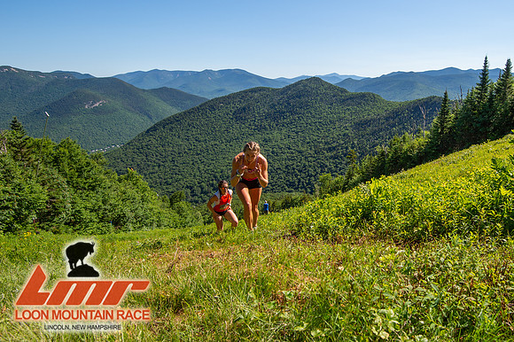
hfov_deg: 73.7
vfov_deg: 54.4
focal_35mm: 23
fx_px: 332
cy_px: 160
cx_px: 333
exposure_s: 1/640
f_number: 5
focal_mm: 16
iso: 100
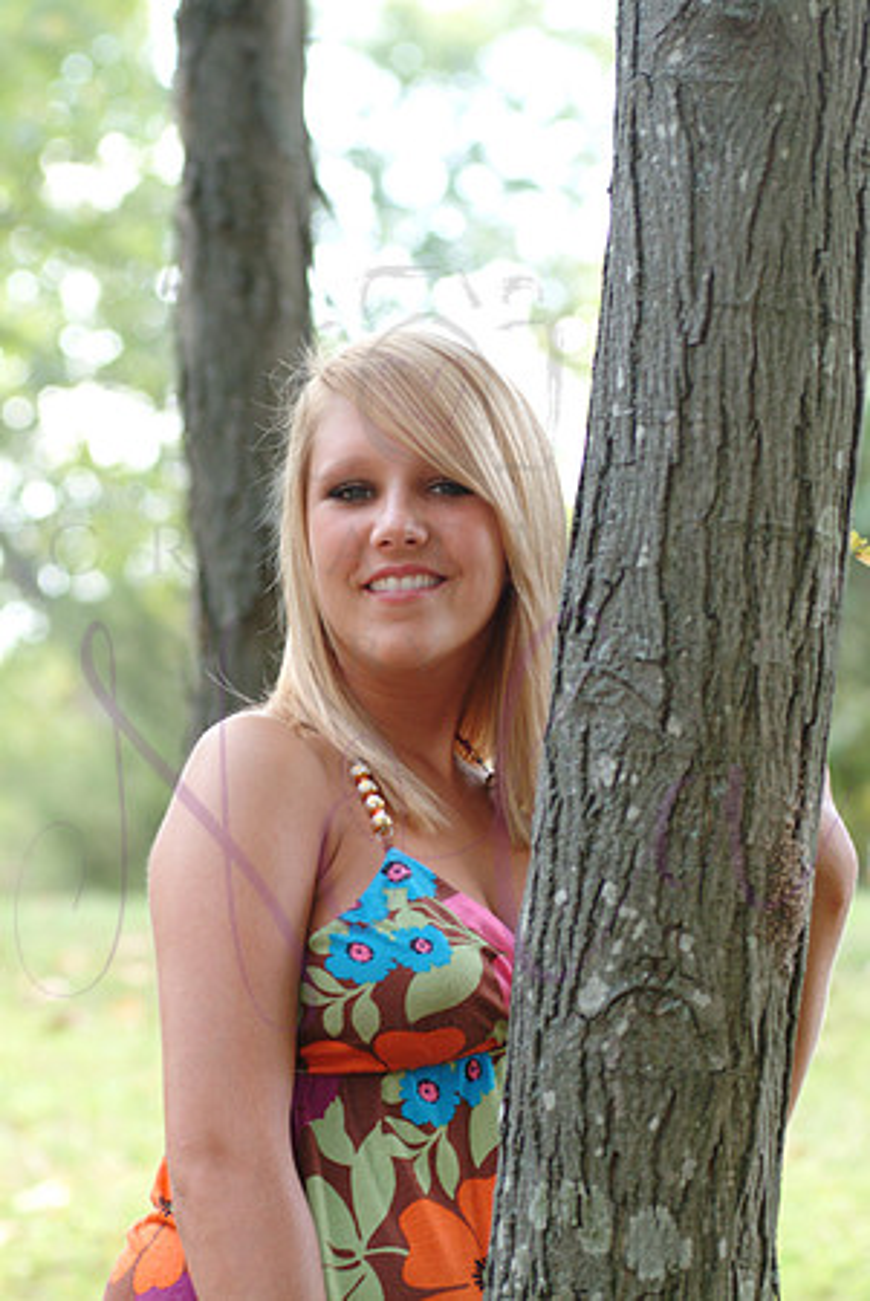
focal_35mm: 129
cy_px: 650
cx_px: 435
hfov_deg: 10.7
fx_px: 4665
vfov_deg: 15.9
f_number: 4
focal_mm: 86
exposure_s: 1/90
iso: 400
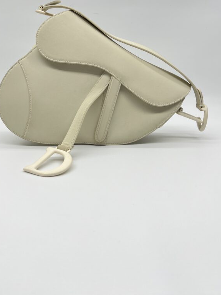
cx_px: 94
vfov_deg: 51.7
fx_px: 298
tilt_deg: -10.0
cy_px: 99
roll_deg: +0.0
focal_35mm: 35
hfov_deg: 40.6
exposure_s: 1/214
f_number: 1.5
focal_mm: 5.7
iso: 40
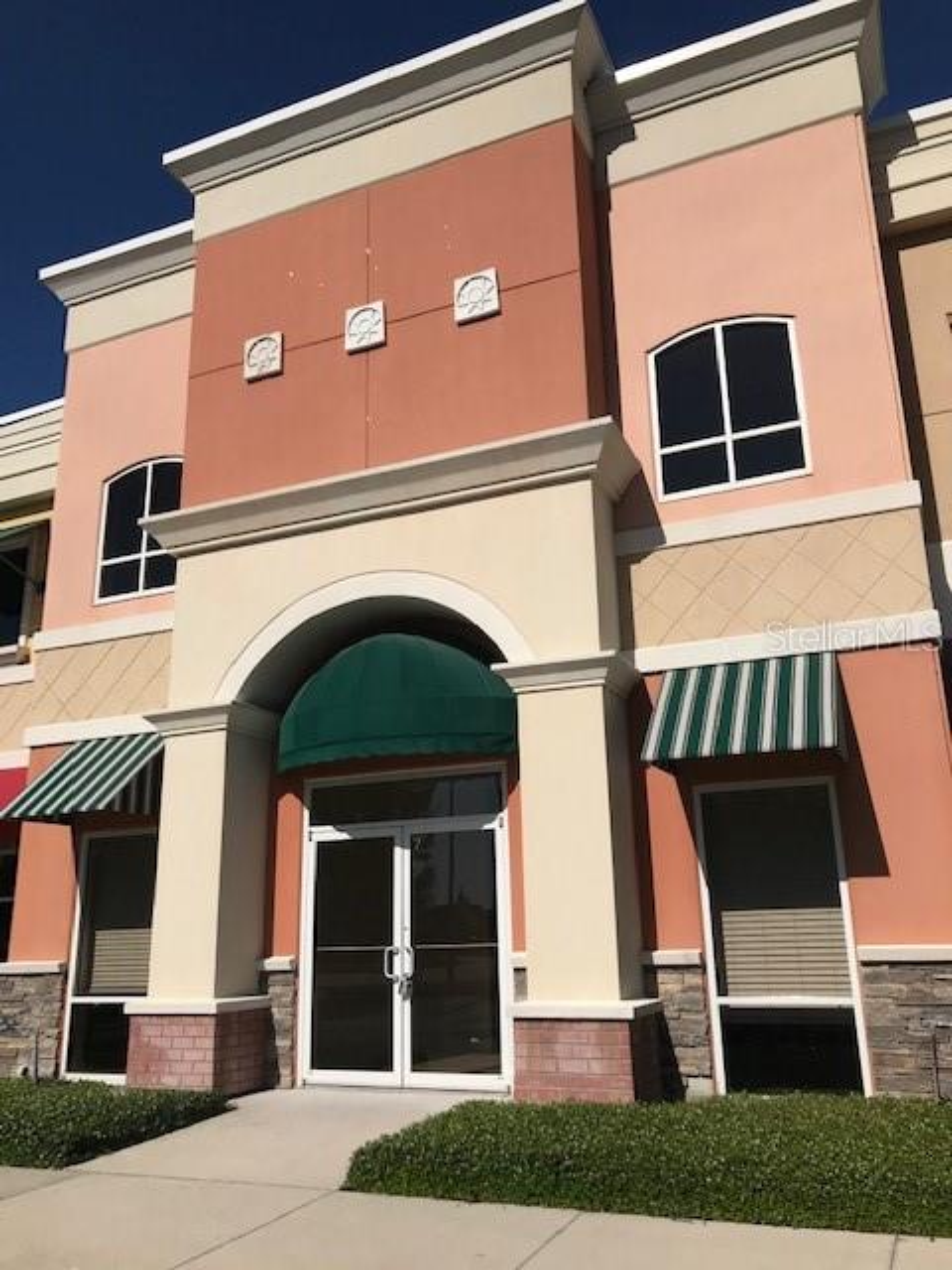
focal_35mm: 28
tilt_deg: +15.4
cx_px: 476
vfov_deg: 63.4
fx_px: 1027
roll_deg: +1.6
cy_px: 635
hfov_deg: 49.7
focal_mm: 3.99
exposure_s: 1/6849
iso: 20
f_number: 1.8
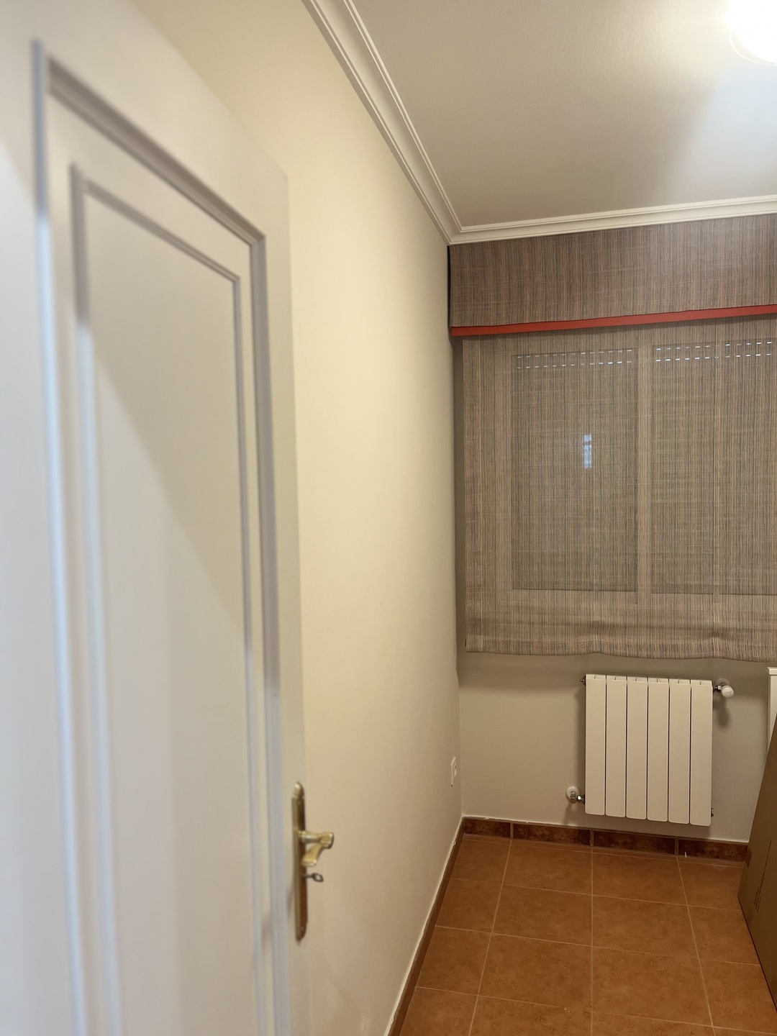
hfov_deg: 53.1
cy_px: 518
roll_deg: +0.8
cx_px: 388
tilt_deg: -4.1
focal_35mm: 26
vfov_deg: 67.3
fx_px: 778
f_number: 1.6
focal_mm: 5.1
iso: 125
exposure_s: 1/100
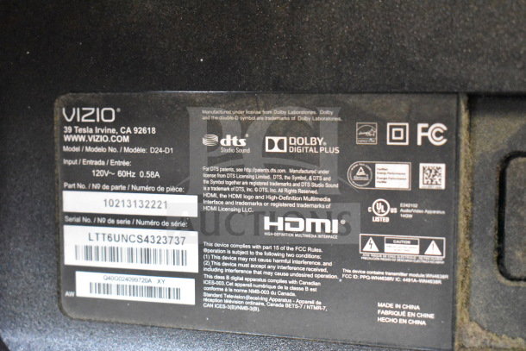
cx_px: 263
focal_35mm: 60
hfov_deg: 33.4
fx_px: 877
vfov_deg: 22.6
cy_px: 176
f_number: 4.8
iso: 12800
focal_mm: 40
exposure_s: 1/60
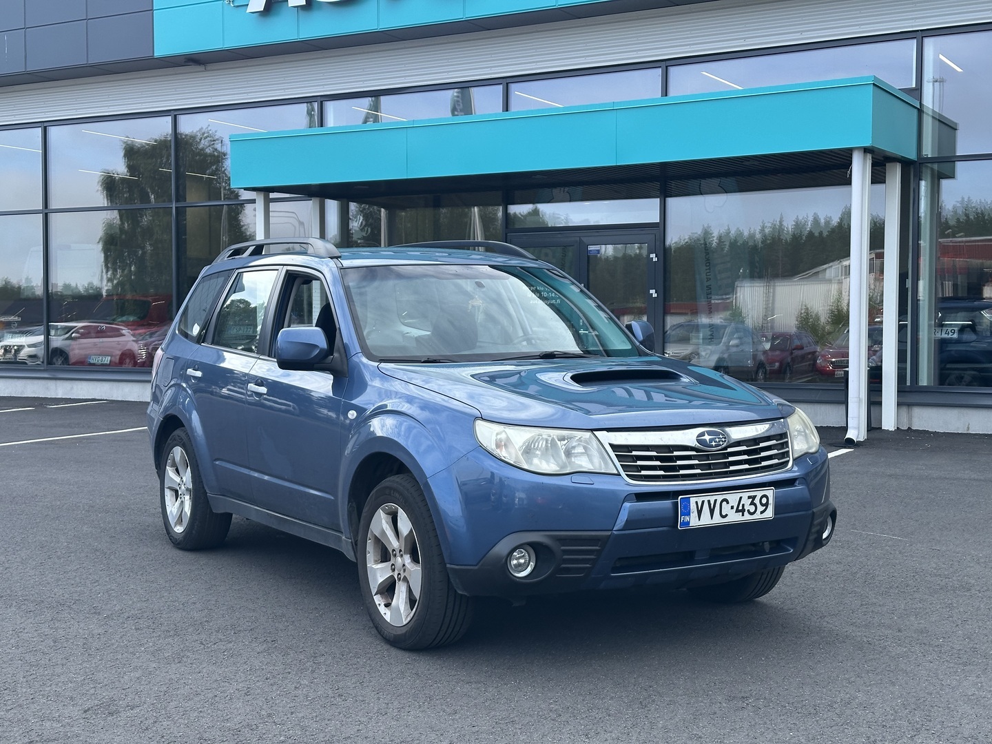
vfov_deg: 30.3
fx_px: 1376
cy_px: 372
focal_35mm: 48
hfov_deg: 39.7
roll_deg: +0.8
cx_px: 496
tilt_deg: +0.2
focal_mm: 6.86
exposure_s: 1/1272
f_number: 1.78
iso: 64
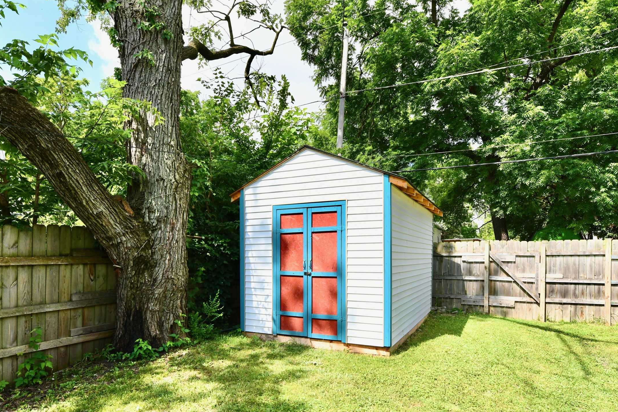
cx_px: 325
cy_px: 265
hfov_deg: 83.9
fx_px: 343
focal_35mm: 20
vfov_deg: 60.8
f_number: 10
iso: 640
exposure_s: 1/400
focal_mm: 14
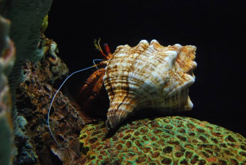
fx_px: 654
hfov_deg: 21.3
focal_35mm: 96
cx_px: 121
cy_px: 90
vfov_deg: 14.4
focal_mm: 55
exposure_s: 1/13
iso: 1600
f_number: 5.6
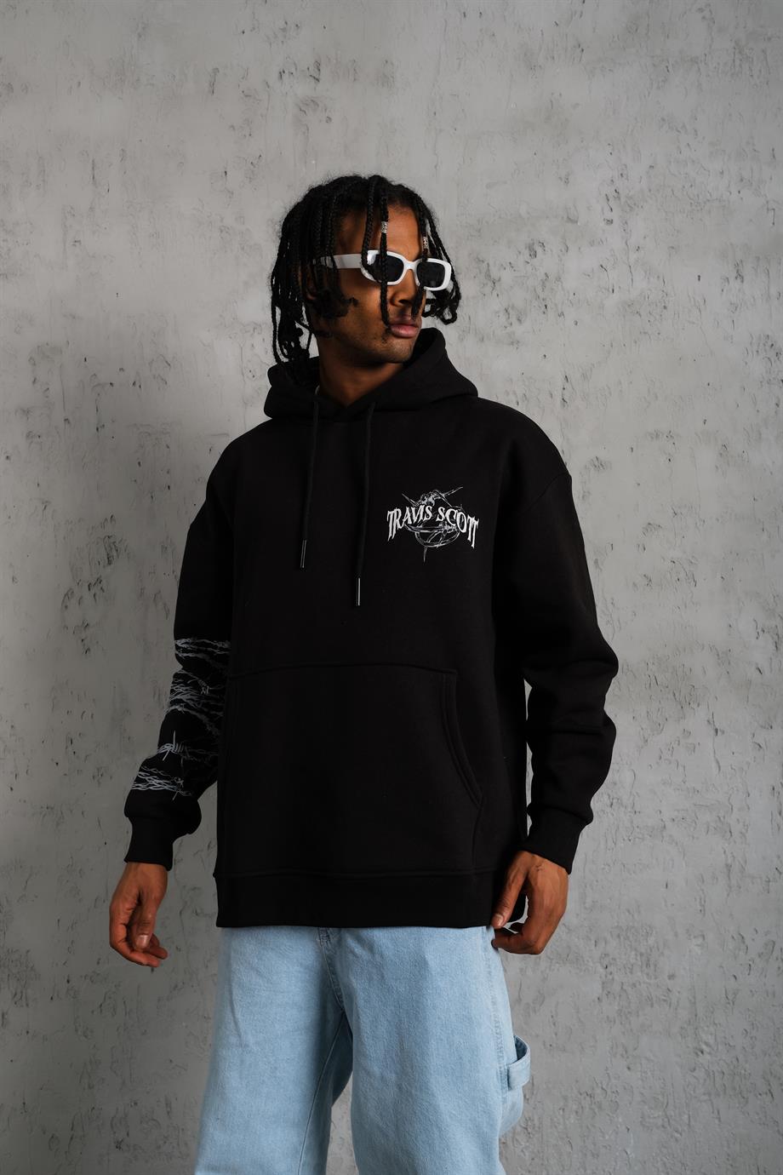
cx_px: 392
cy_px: 588
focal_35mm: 35
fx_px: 1142
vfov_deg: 54.4
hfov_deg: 37.9
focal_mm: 23
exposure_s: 1/160
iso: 160
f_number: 5
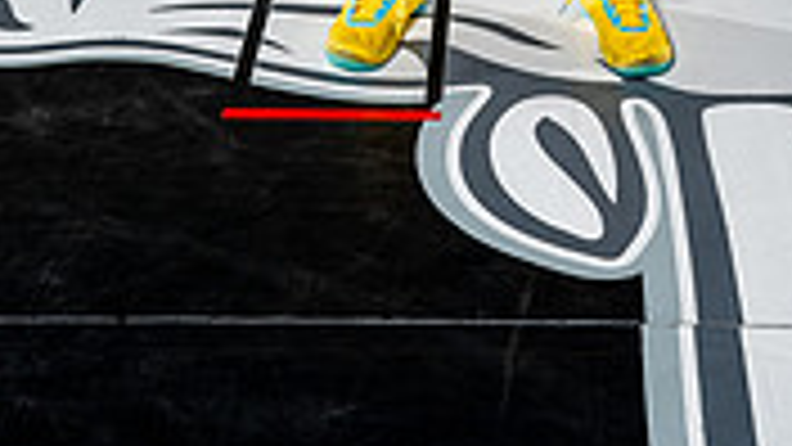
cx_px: 526
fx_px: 2079
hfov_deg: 21.5
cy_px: -532
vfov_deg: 10.8
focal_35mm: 99
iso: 320
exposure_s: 1/250
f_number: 6.3
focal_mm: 37
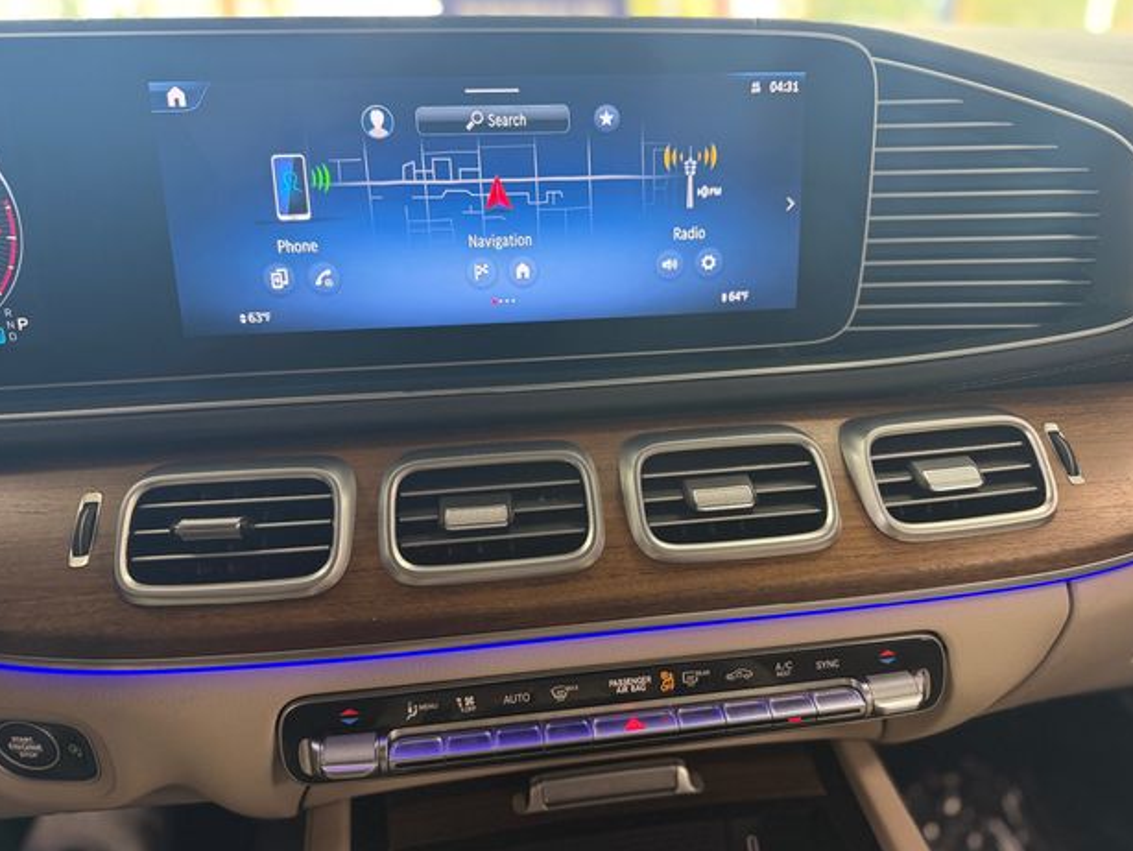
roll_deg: +1.2
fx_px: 819
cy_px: 412
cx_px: 579
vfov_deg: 54.9
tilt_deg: -22.0
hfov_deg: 69.4
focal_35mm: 25
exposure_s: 1/60
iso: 200
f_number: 1.78
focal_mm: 6.76
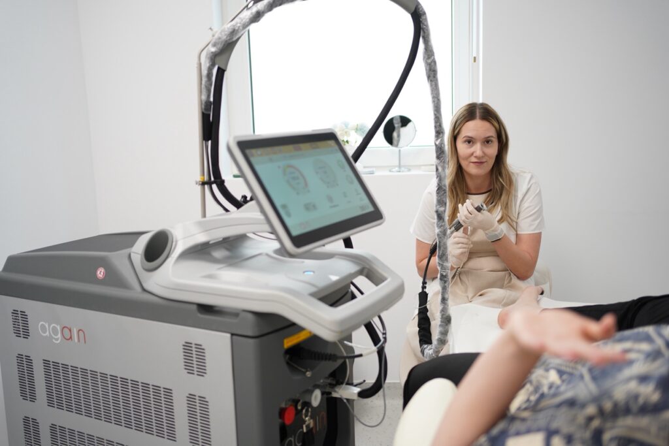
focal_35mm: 35
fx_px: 650
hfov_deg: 54.4
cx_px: 334
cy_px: 223
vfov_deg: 37.9
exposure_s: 1/320
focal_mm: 35
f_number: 2.2
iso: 640
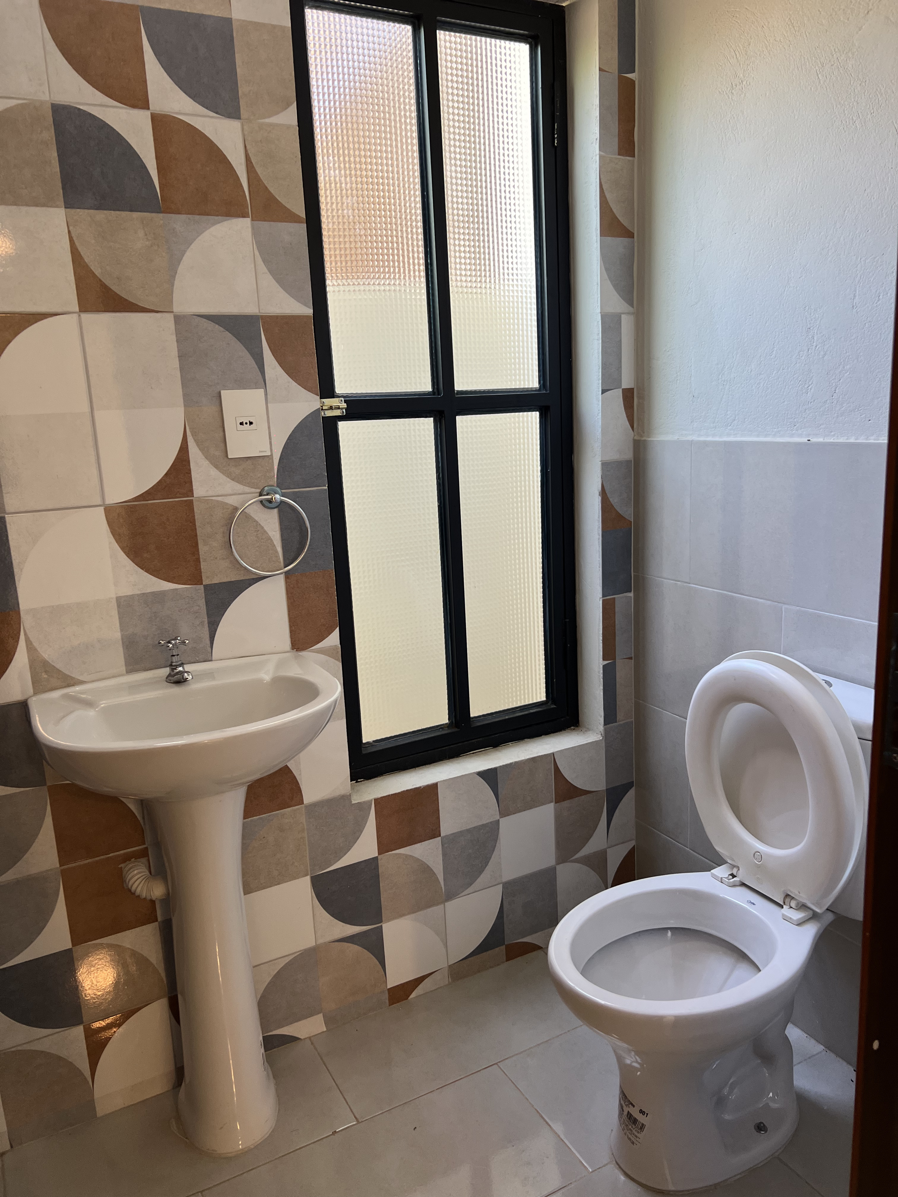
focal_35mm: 26
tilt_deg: -11.0
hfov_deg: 53.1
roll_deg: +2.0
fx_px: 899
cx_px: 449
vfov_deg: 67.3
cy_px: 598
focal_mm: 5.7
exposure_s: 1/100
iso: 125
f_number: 1.5
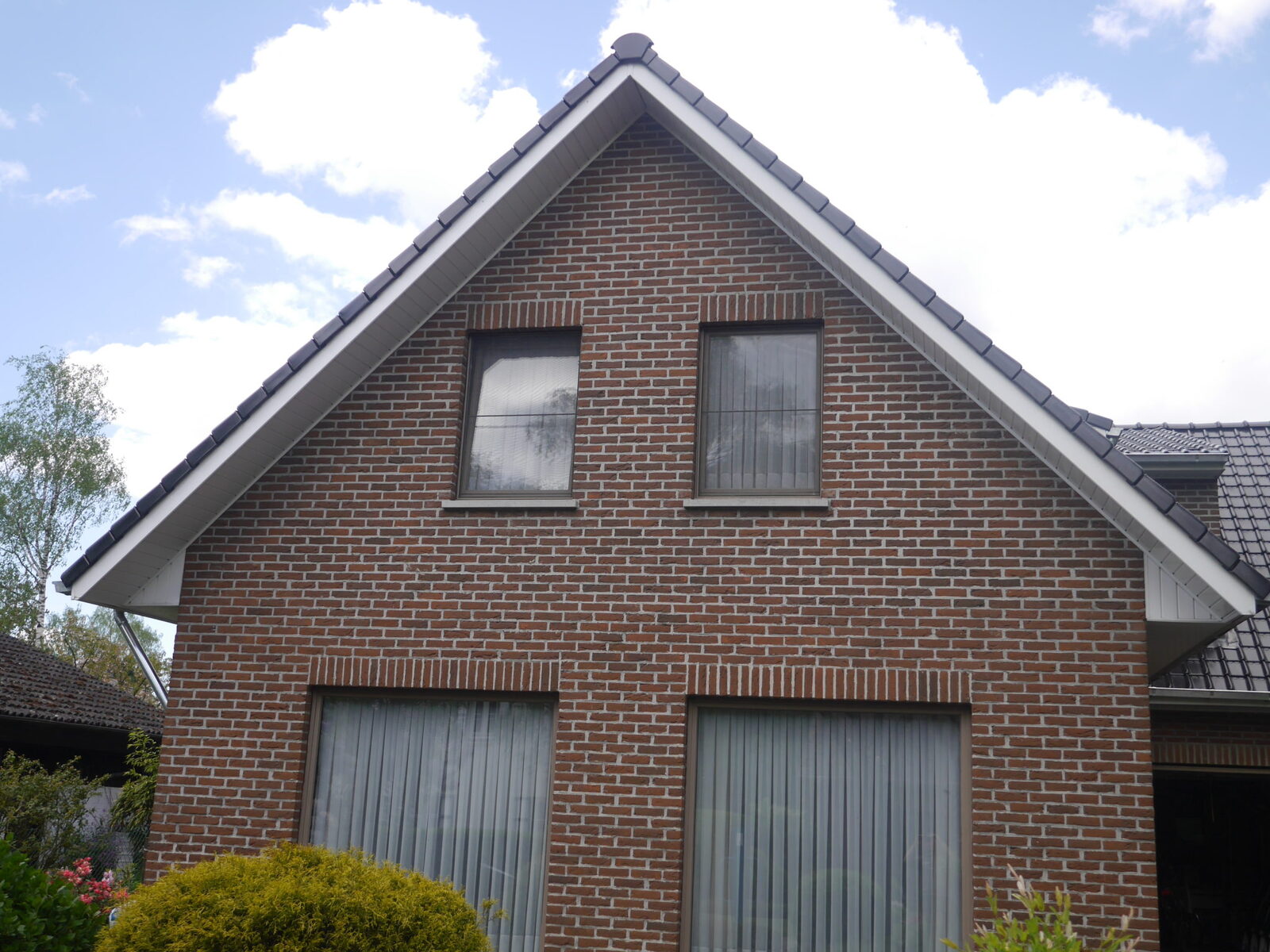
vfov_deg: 37.7
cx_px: 635
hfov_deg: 49.0
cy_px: 476
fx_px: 1394
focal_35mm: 38
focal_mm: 19
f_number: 4.1
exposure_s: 1/500
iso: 160
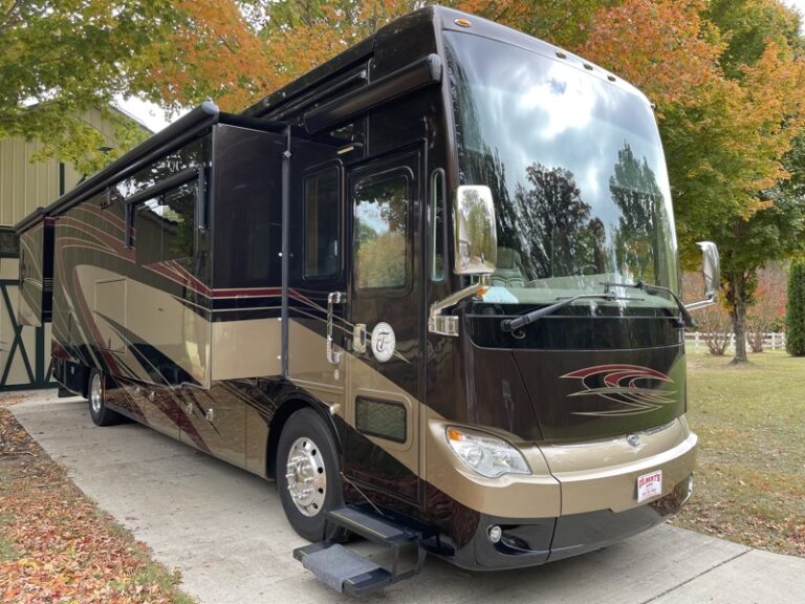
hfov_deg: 67.3
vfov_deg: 53.1
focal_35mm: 26
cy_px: 302
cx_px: 402
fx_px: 605
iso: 32
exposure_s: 1/212
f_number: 1.6
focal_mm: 5.1
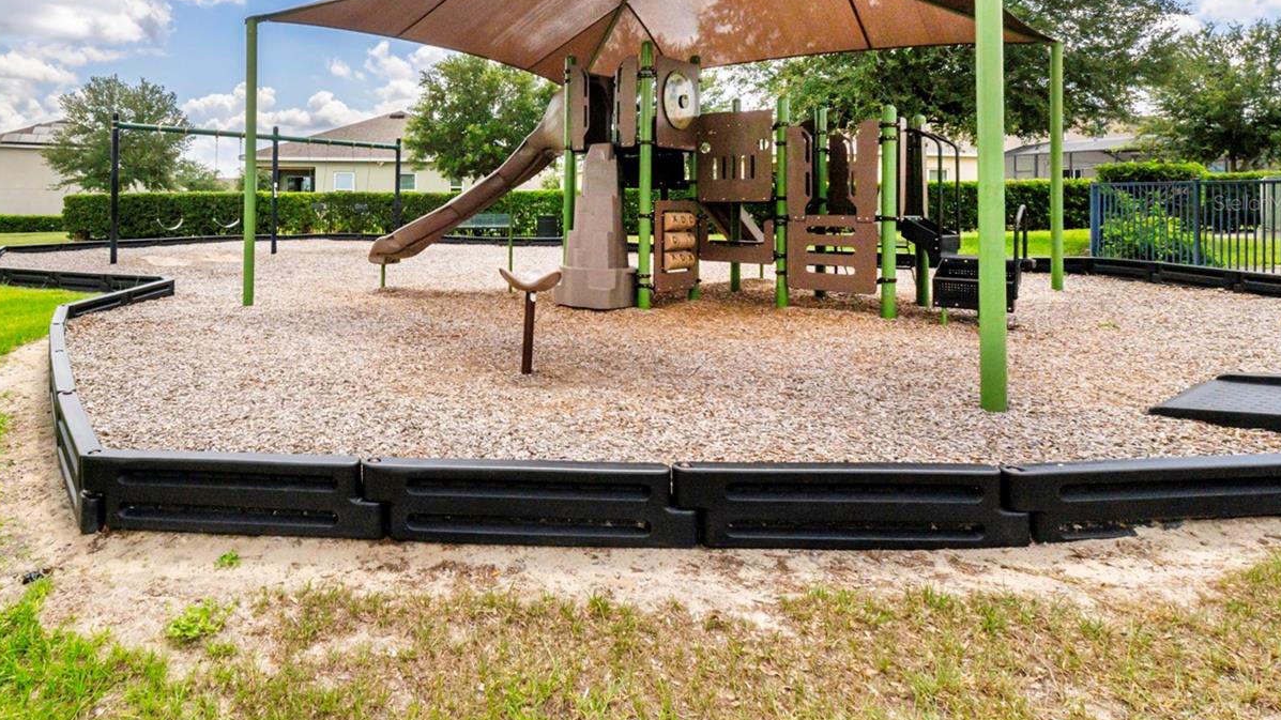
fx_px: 713
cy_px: 202
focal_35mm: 21
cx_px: 453
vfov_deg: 51.8
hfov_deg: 81.7
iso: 200
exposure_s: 1/800
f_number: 11
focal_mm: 10
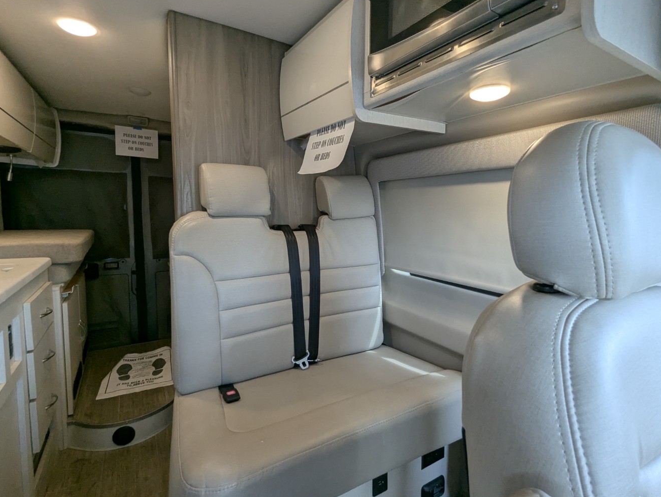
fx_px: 325
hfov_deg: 91.0
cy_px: 241
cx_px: 334
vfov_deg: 74.8
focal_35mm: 17
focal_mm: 2.35
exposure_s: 1/201
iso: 112
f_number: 2.2
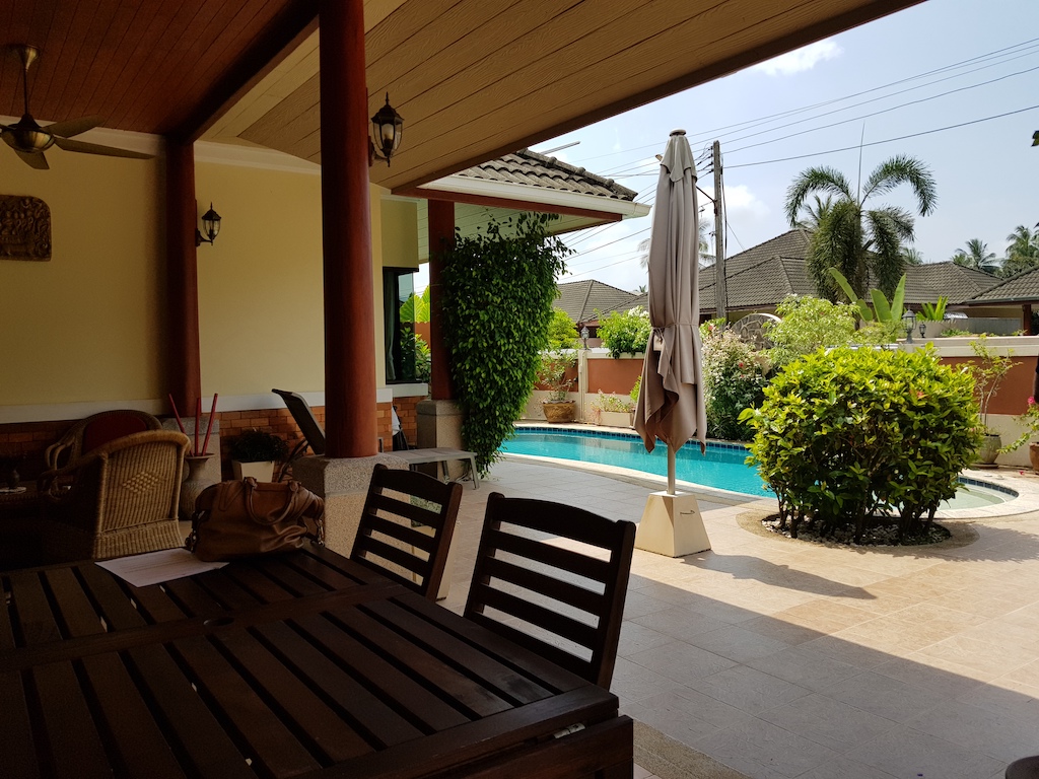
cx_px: 520
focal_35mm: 26
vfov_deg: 53.1
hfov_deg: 67.3
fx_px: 780
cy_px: 390
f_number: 1.7
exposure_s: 1/1860
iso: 40
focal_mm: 4.3
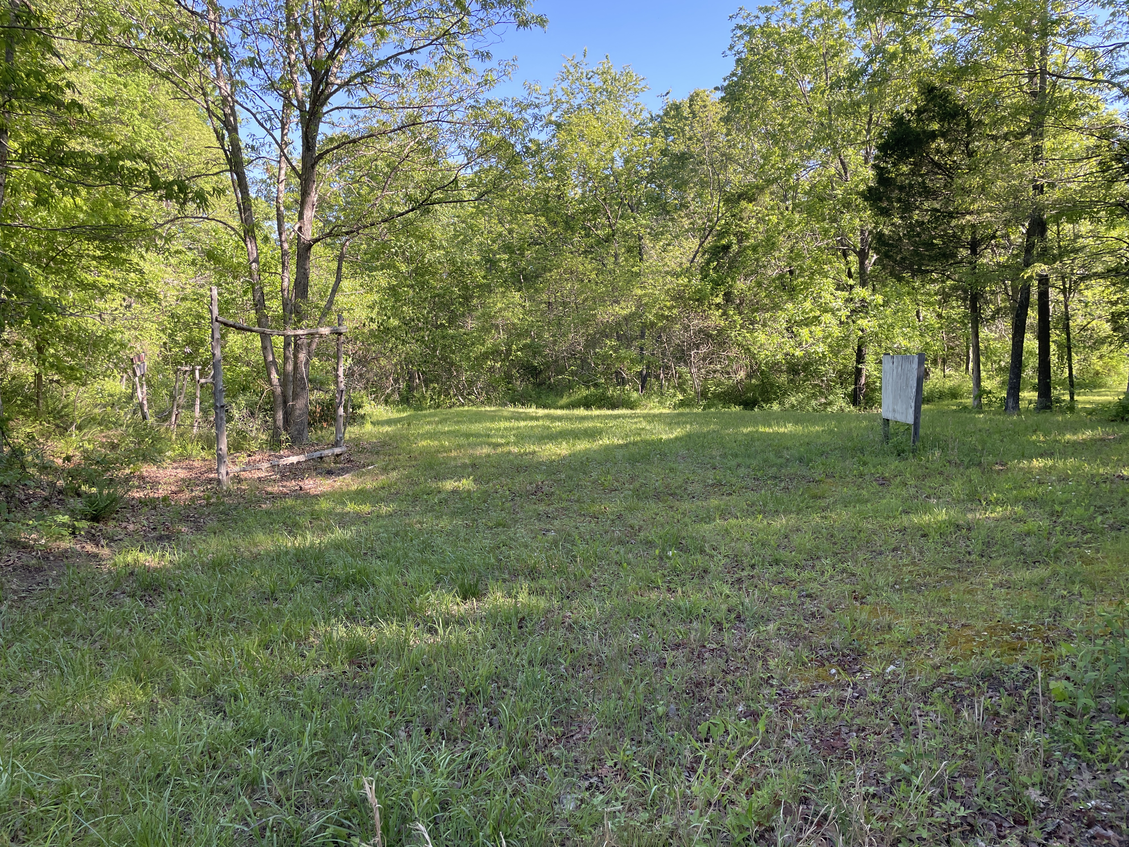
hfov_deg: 67.3
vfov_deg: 53.1
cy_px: 424
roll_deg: +1.4
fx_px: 848
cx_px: 564
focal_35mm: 26
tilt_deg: -5.5
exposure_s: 1/287
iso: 32
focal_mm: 4.2
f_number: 1.6
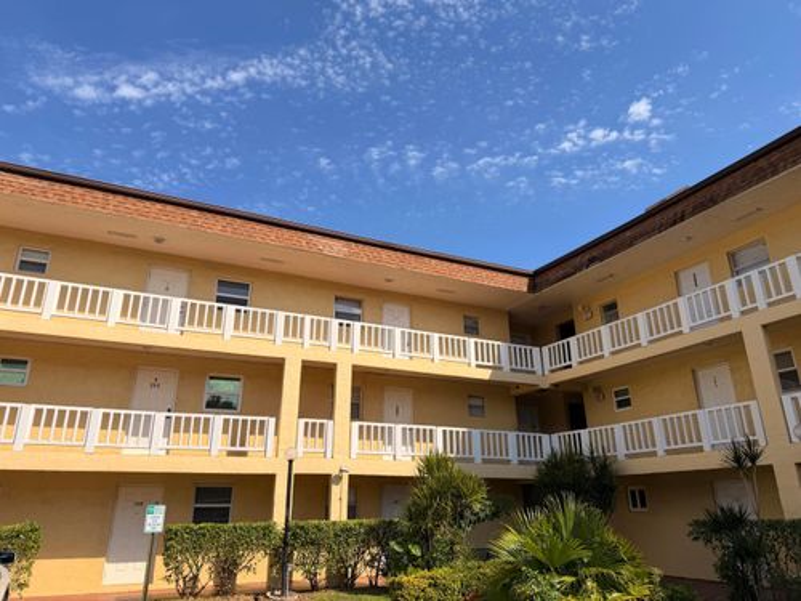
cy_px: 300
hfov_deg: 71.6
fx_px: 555
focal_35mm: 24
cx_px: 400
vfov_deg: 56.8
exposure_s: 1/5319
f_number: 1.78
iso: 80
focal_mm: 6.76
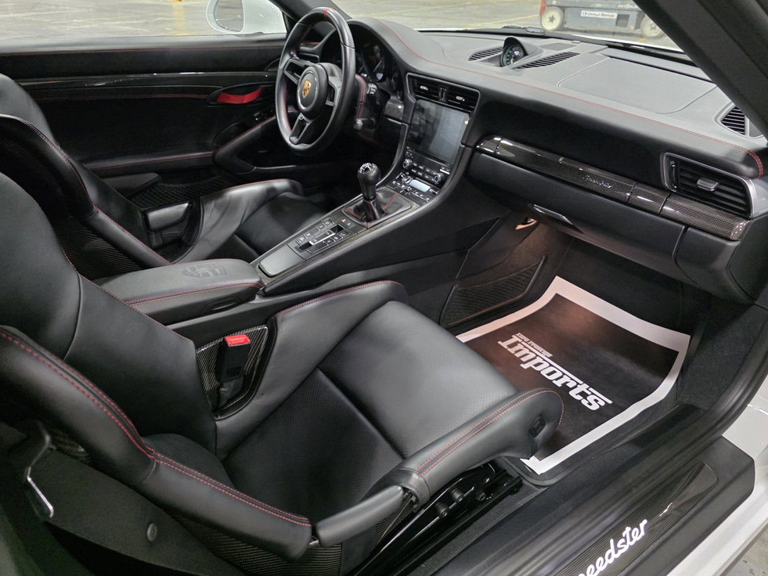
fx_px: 533
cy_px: 279
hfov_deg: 71.6
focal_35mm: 24
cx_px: 396
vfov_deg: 56.8
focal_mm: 6.3
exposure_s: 1/120
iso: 2000
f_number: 1.7
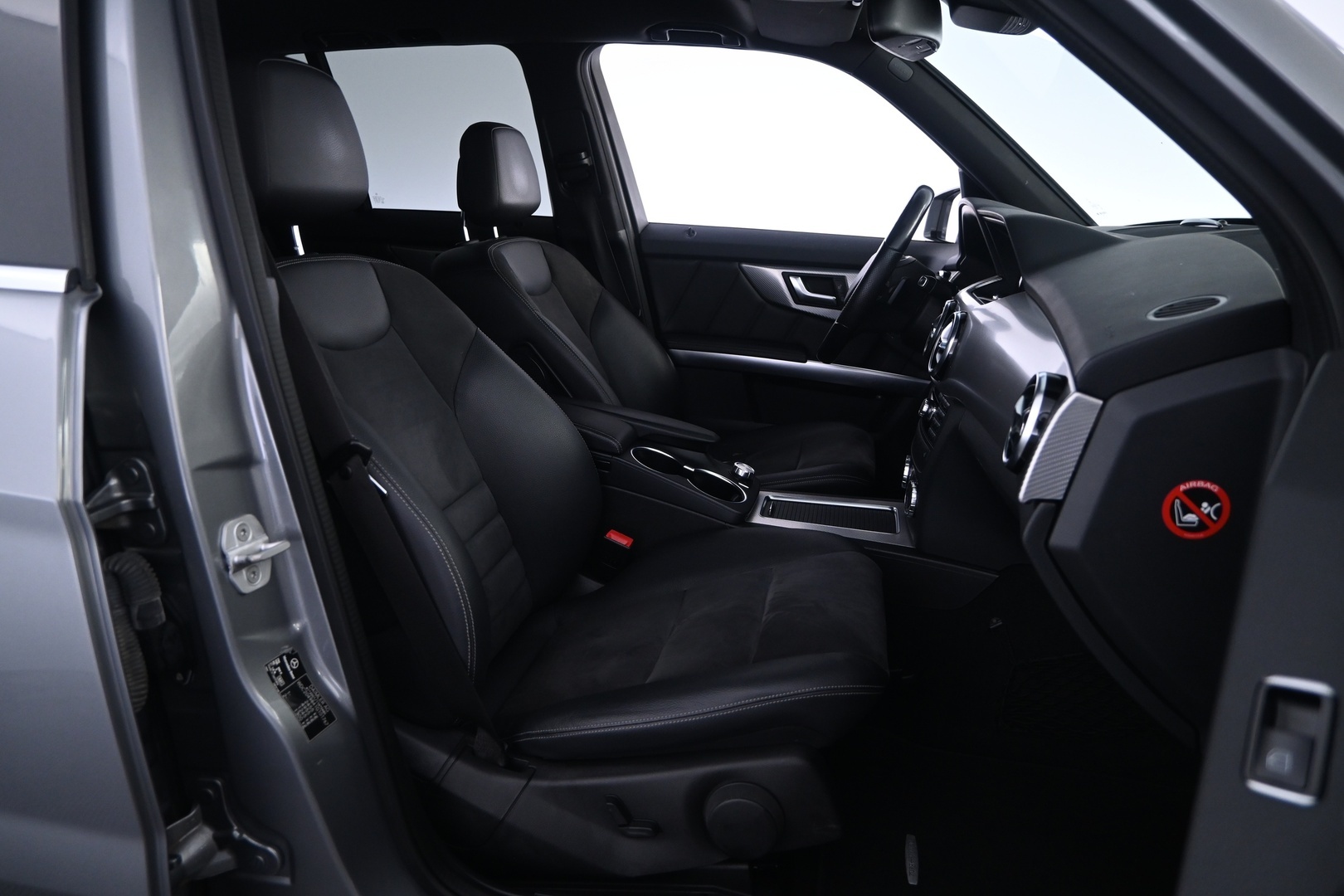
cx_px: 672
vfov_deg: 53.1
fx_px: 896
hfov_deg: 73.7
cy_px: 448
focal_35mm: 24
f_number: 3.5
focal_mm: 16
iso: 1000
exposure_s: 1/13
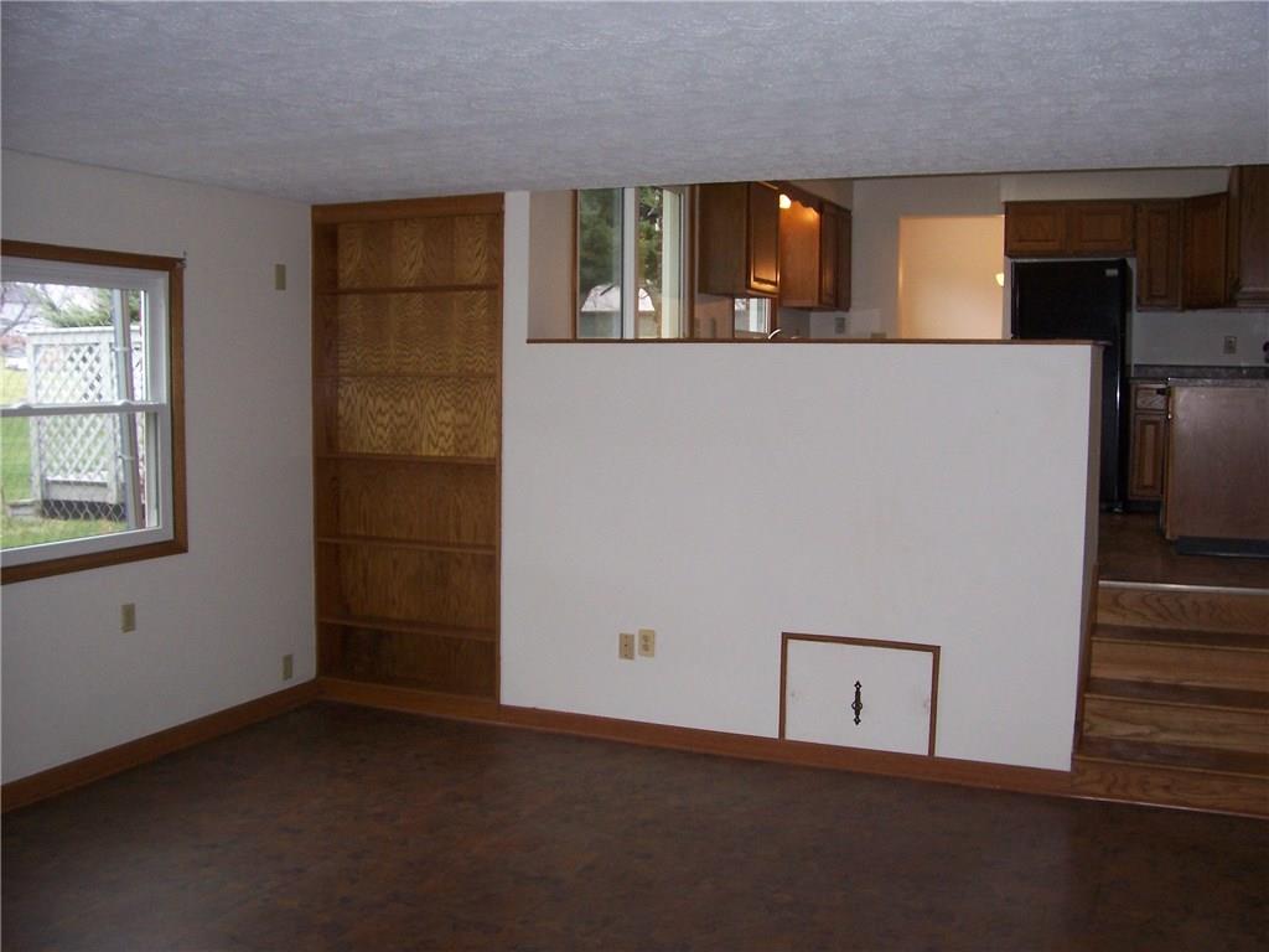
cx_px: 634
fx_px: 1246
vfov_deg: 41.8
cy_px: 476
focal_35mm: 34
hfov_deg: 54.0
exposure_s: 1/60
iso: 125
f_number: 2.7
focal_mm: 5.6
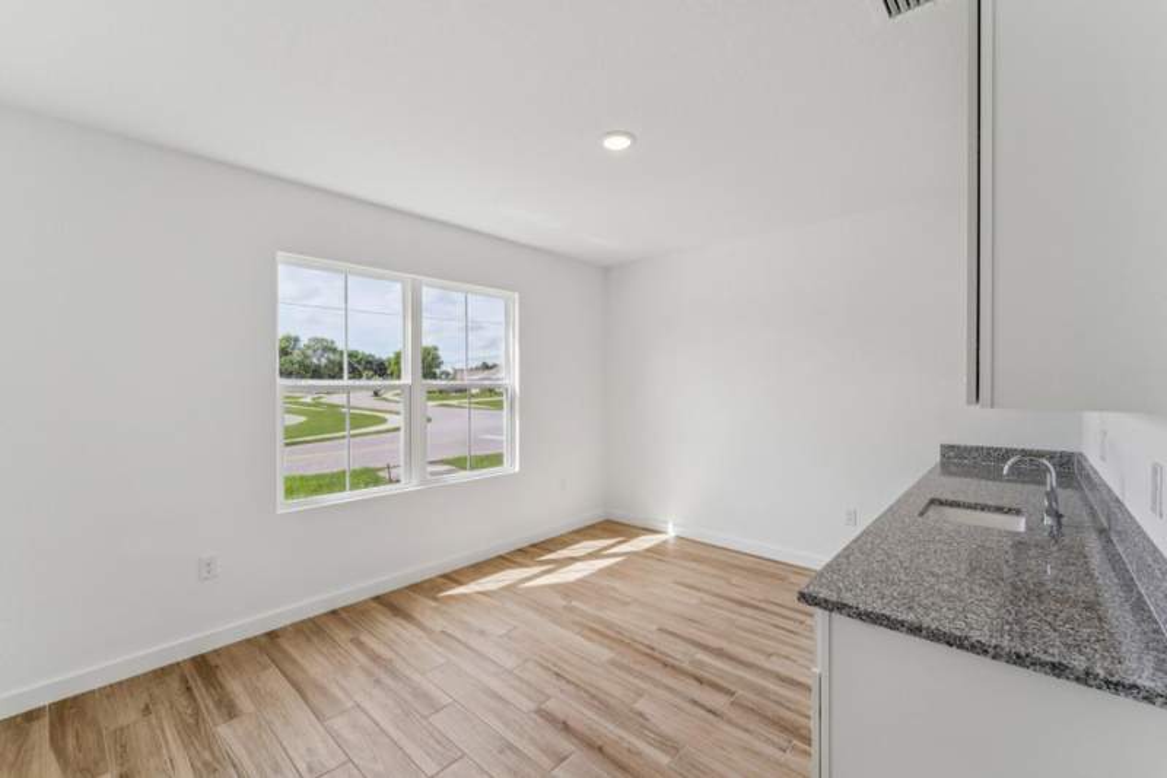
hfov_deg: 104.3
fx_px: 454
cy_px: 389
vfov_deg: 81.2
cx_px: 584
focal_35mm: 14
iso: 200
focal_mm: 14
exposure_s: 1/25
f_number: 8
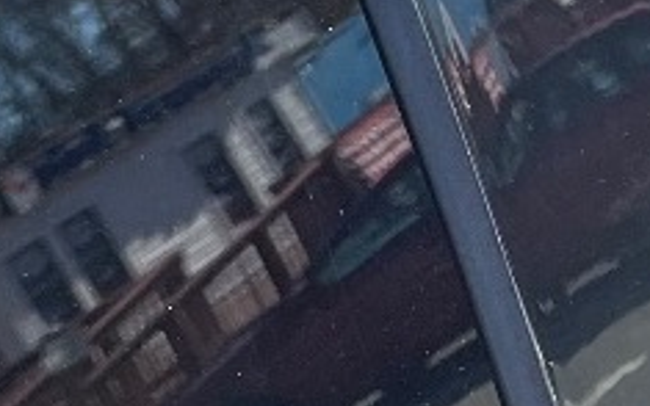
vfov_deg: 7.1
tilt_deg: -26.8
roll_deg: +4.0
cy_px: -746
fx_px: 2994
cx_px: -857
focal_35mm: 169
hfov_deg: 10.7
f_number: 1.5
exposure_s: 1/814
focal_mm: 5.7
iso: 50
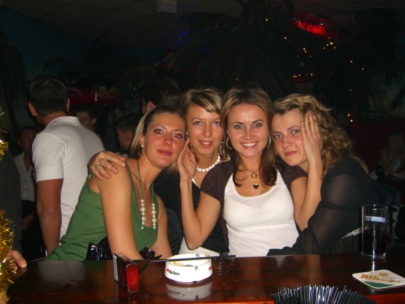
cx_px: 202
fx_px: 445
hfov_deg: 49.0
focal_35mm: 38
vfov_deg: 37.7
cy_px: 152
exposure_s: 1/60
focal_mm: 7.9
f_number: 2.8
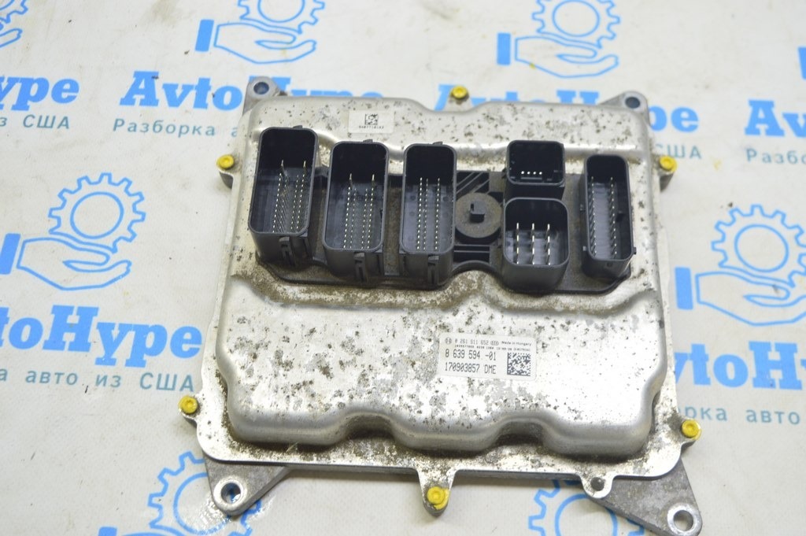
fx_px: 940
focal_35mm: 42
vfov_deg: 31.8
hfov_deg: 46.4
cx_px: 403
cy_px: 268
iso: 400
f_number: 5.6
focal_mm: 28
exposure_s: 1/20
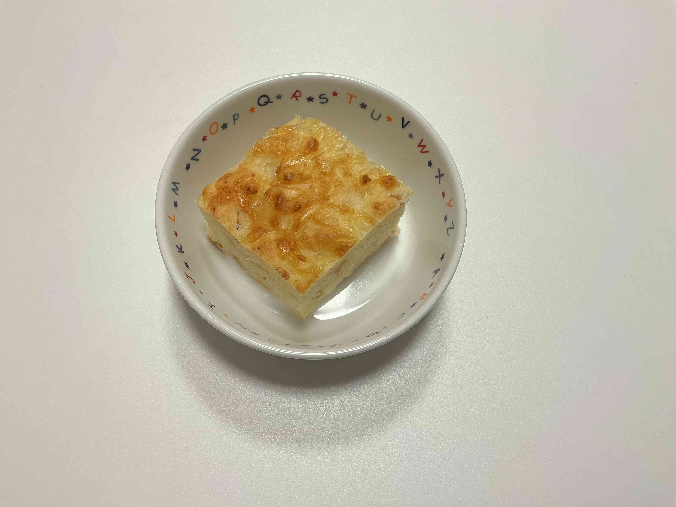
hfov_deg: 61.7
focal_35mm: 29
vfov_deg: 48.2
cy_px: 254
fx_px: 566
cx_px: 338
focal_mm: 3
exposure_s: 1/120
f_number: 1.8
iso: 40
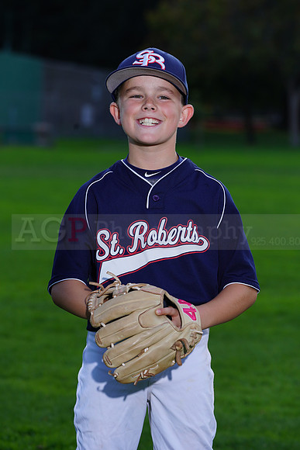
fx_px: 2448
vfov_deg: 10.5
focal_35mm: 196
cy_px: 225
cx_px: 150
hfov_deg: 7.0
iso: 160
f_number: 8
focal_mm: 196
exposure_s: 1/250
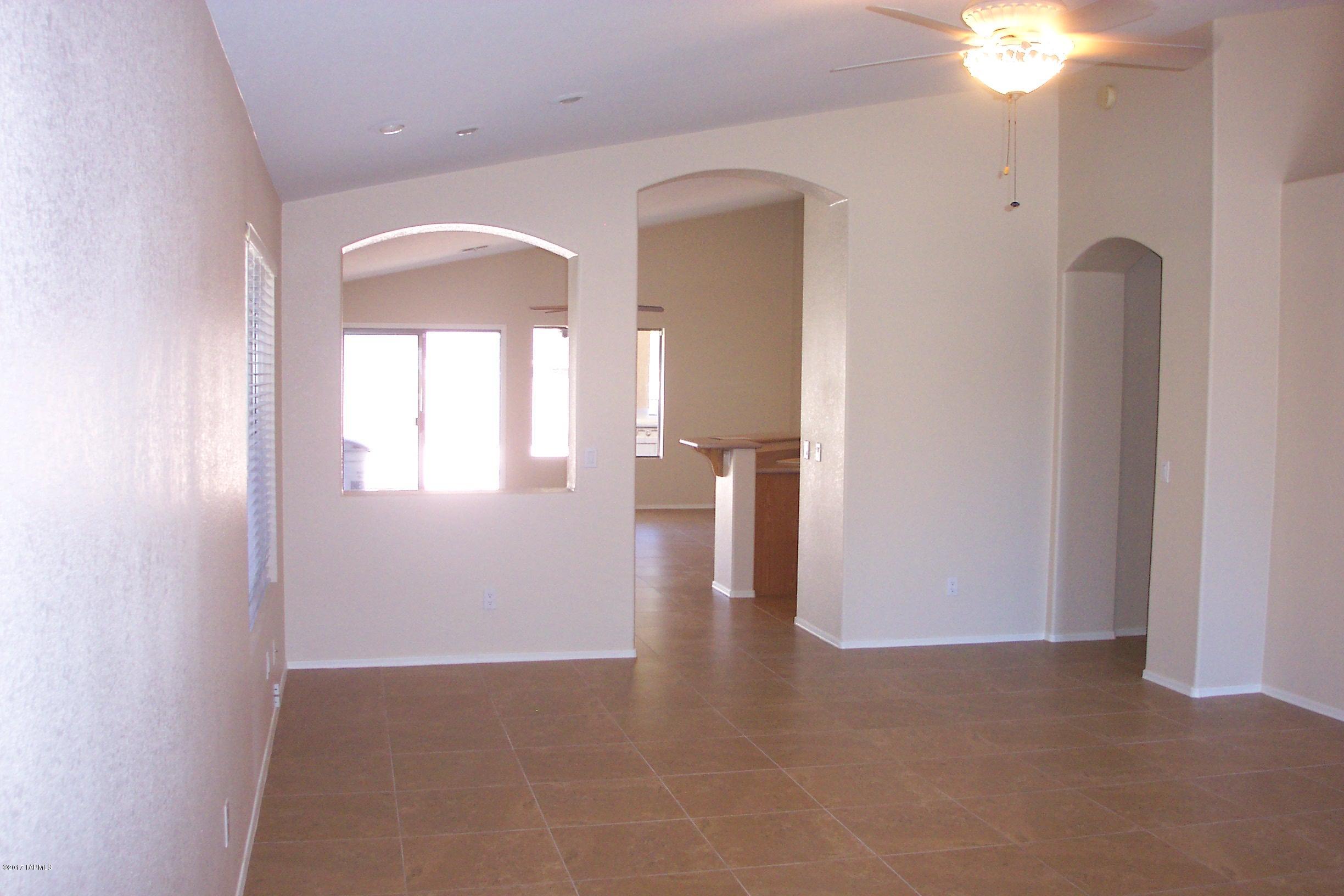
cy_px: 448
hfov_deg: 54.4
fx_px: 1307
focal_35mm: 35
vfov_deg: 37.9
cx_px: 672
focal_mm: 7.5
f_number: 2.8
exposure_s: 1/45
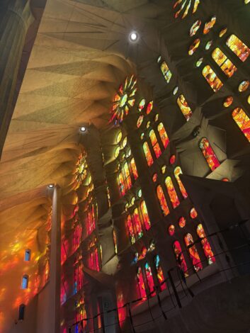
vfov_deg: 67.3
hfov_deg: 53.1
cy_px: 166
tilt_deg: +39.8
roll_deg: +10.6
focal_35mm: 26
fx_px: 250
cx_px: 125
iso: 125
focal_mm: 5.96
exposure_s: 1/103
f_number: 1.6
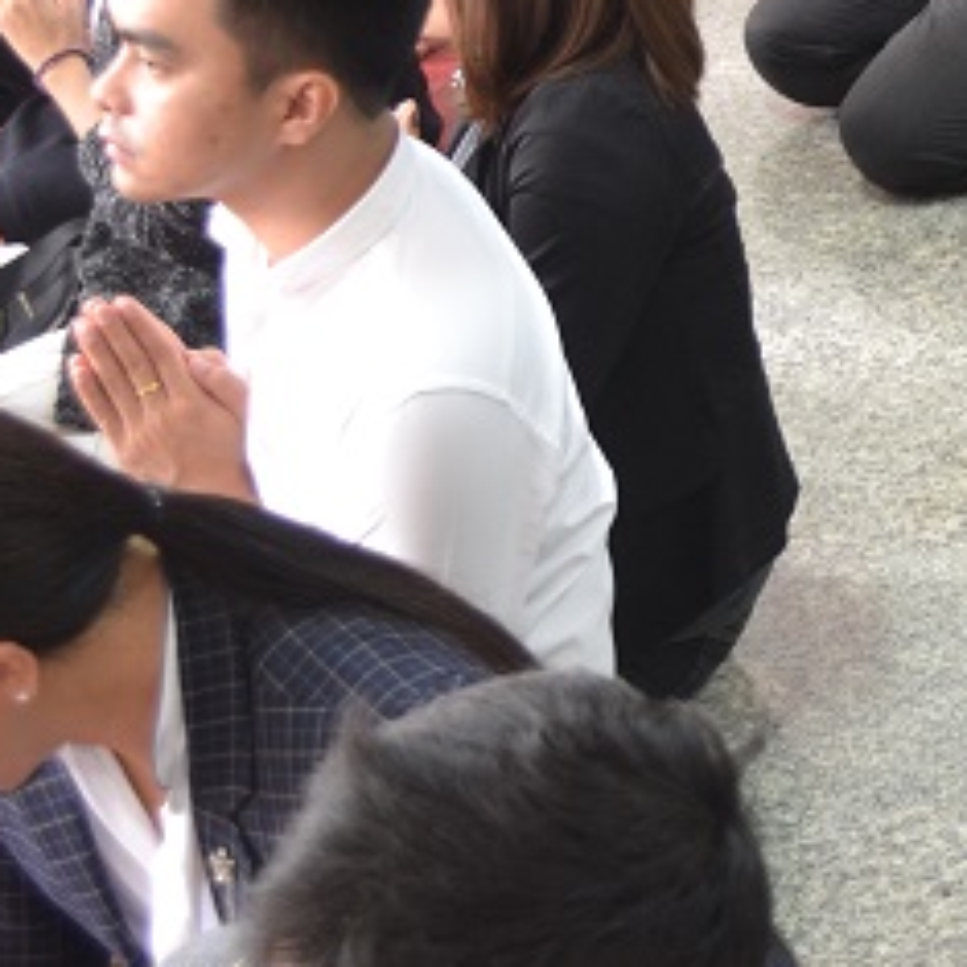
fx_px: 3287
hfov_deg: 15.2
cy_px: -60
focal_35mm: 104
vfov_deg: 16.3
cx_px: 1551
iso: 800
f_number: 5
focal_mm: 24
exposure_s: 1/10
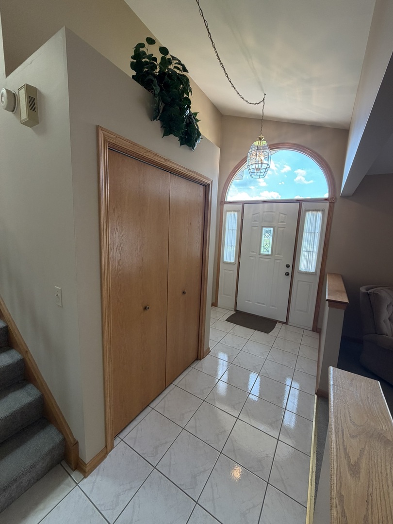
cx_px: 196
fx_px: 212
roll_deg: -2.6
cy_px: 262
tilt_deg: -8.8
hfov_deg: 85.7
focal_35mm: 14
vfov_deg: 102.1
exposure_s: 1/120
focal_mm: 2.22
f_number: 2.2
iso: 160
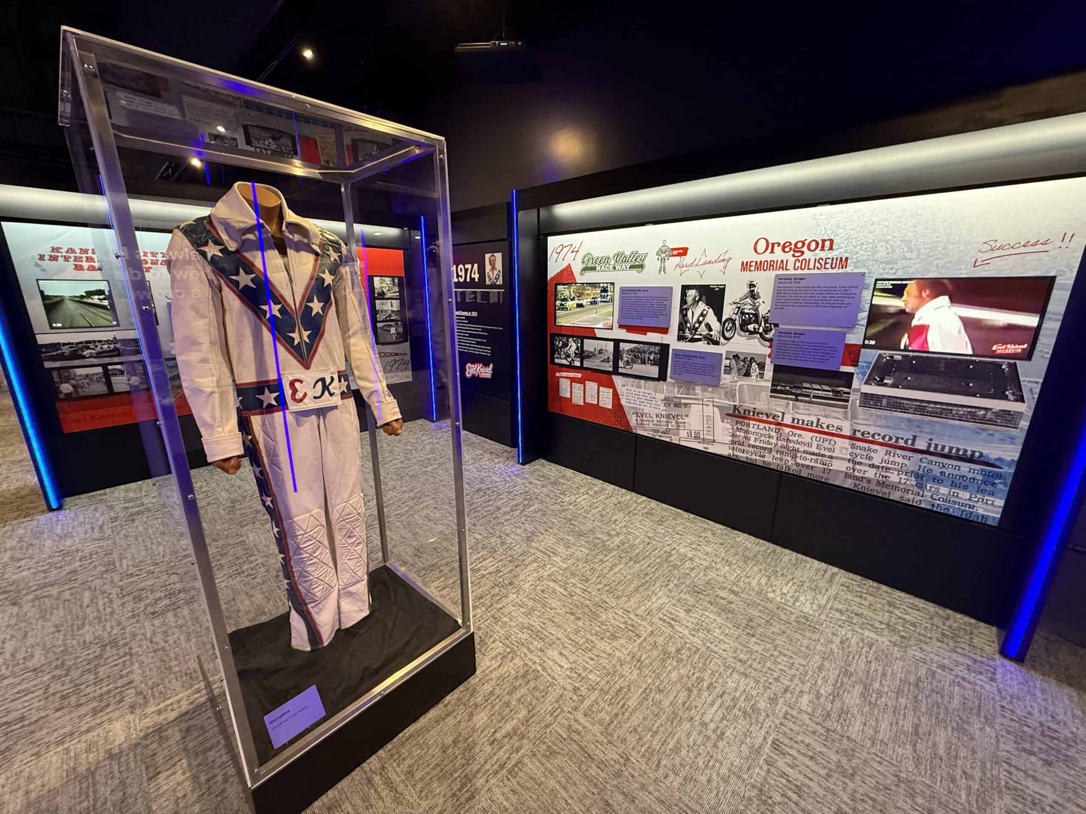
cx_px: 543
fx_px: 439
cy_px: 407
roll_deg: -0.3
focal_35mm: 14
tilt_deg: -15.2
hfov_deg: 102.1
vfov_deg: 85.7
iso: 500
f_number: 2.2
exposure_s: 1/60
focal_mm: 2.22
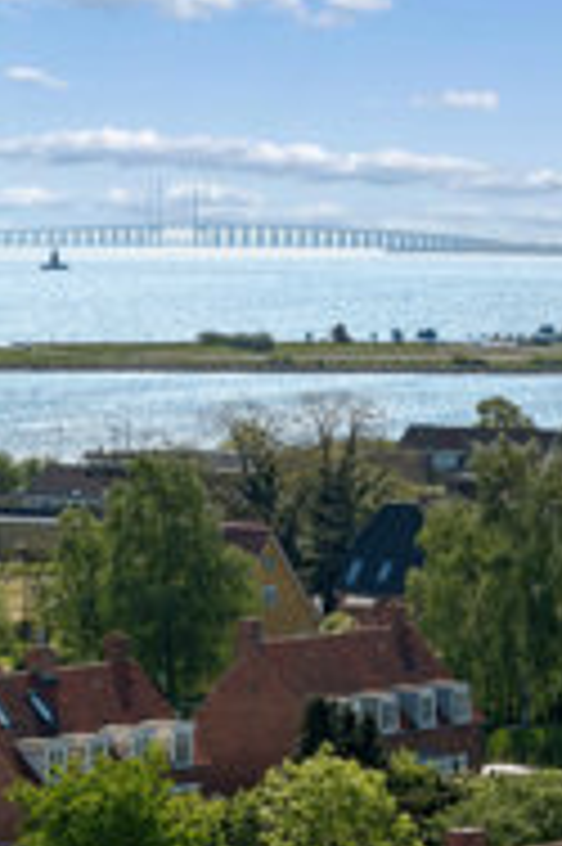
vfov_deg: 9.2
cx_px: 283
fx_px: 5255
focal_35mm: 224
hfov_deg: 6.1
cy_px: 286
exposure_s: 1/800
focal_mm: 70
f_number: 10
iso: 160
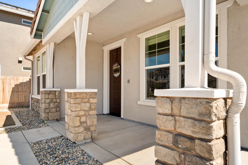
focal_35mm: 21
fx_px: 145
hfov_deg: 81.2
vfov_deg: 59.5
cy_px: 82
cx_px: 124
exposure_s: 1/60
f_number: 7.1
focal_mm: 14
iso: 125
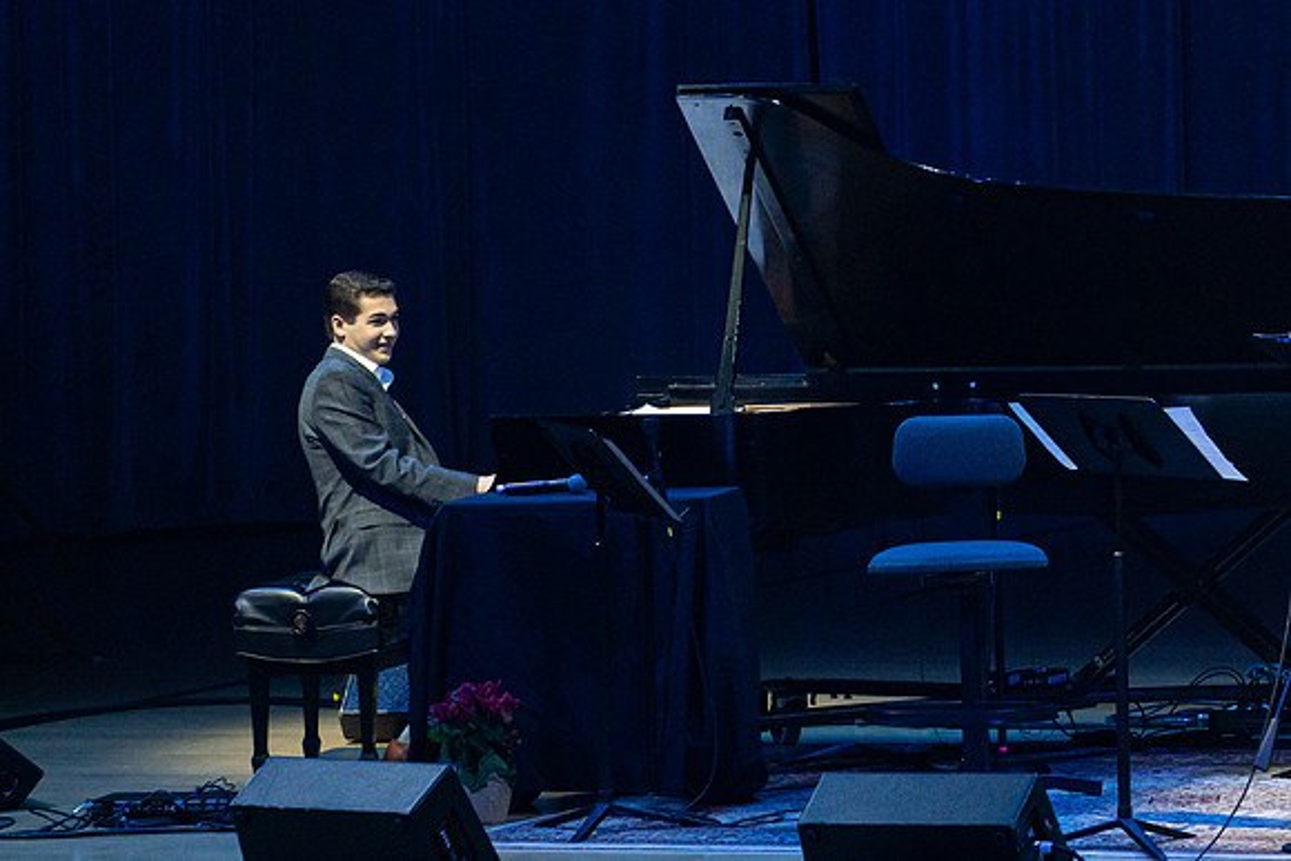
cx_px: 1245
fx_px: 10929
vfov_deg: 4.5
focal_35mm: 305
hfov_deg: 6.7
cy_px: 162
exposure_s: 1/250
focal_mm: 158
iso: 2500
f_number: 7.1
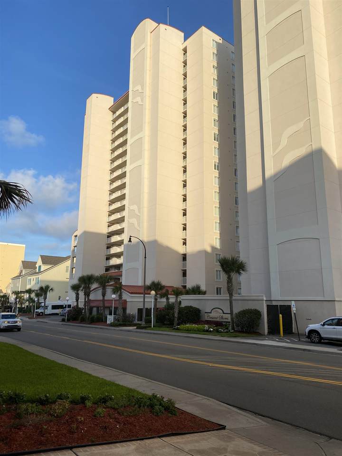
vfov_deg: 67.3
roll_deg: -0.6
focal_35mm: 26
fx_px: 343
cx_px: 171
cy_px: 228
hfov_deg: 53.1
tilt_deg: +13.8
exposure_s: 1/2625
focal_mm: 4.25
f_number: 1.8
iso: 32
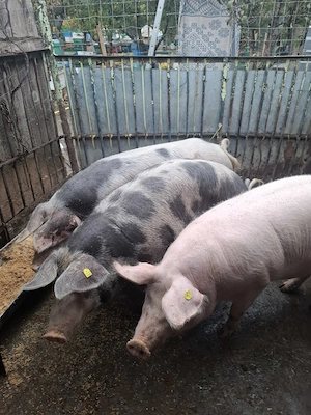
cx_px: 156
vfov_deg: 73.9
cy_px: 208
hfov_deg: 58.9
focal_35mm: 23
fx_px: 276
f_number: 1.8
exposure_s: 1/120
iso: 125
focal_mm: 5.54
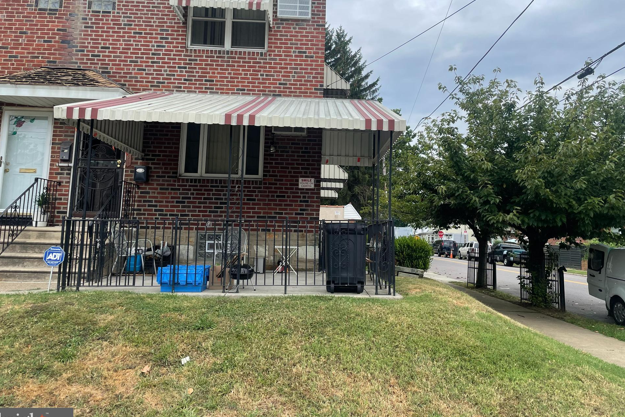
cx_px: 327
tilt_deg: +7.9
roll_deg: -0.9
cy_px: 183
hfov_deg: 63.6
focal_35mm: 29
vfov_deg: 44.9
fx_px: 503
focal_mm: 4.2
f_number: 1.6
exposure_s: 1/1024
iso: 32
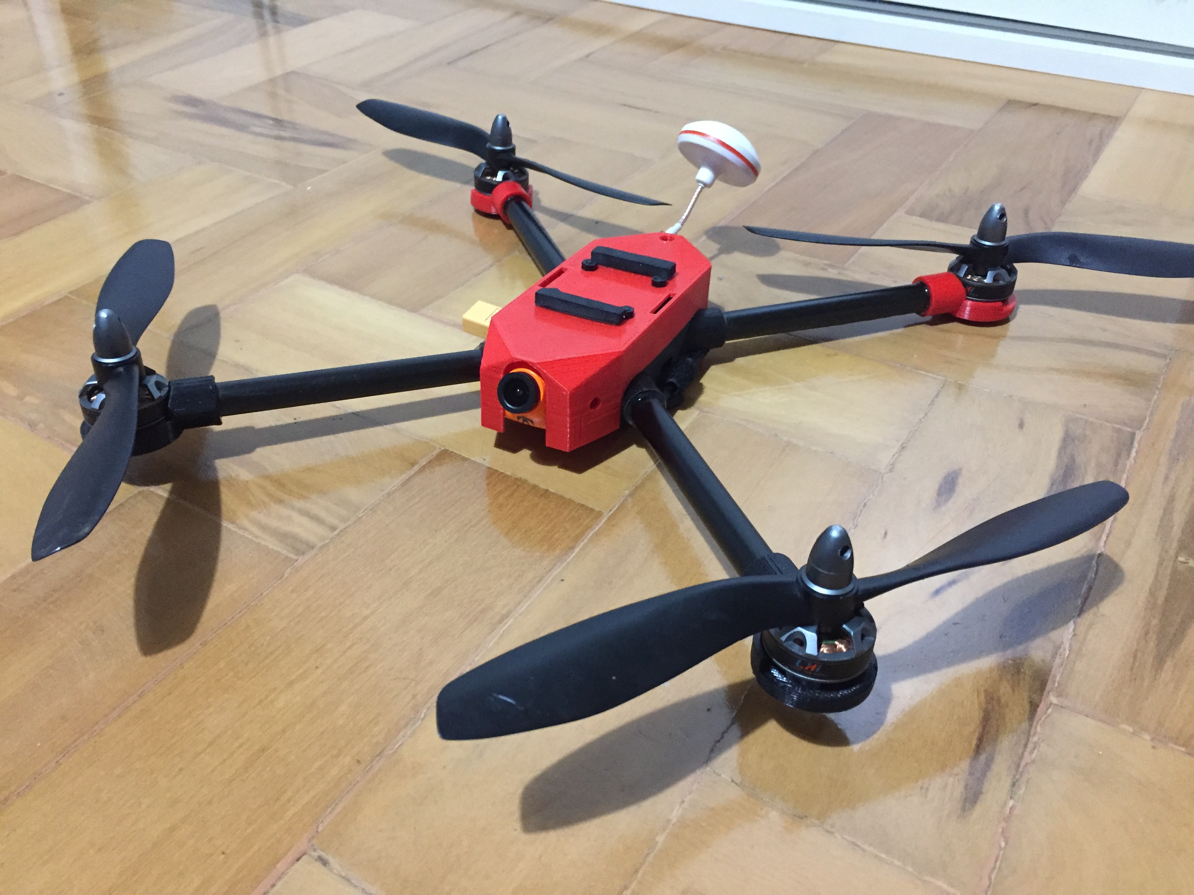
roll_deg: -2.0
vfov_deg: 48.2
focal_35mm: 29
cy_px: 448
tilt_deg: -37.4
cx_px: 597
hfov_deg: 61.7
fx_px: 1000
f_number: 2.2
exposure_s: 1/15
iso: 320
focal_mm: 4.15
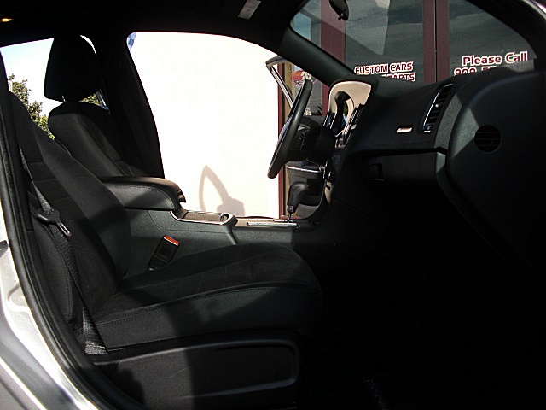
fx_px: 568
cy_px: 205
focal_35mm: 36
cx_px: 273
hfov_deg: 51.4
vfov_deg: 39.7
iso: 50
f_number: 2.8
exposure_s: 1/250
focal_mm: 6.3
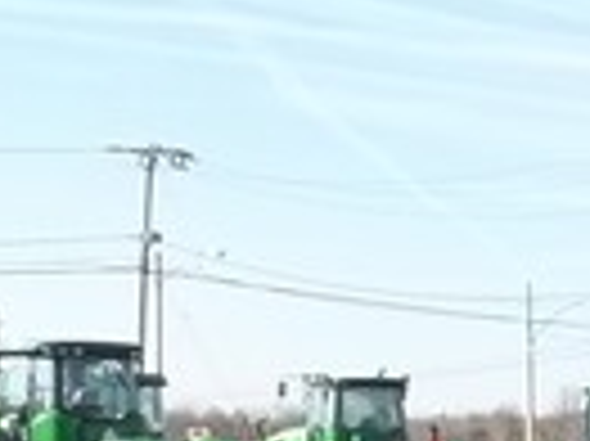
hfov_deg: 14.2
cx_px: 770
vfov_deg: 10.5
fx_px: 2265
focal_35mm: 133
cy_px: 774
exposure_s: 1/60
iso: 64
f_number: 8.8
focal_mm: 5.7
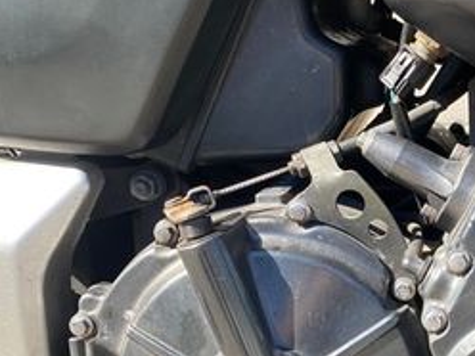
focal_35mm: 67
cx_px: 519
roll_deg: -0.9
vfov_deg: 21.8
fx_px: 919
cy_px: 235
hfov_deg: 26.7
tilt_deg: -26.0
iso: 32
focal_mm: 4.25
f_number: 1.8
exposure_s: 1/415
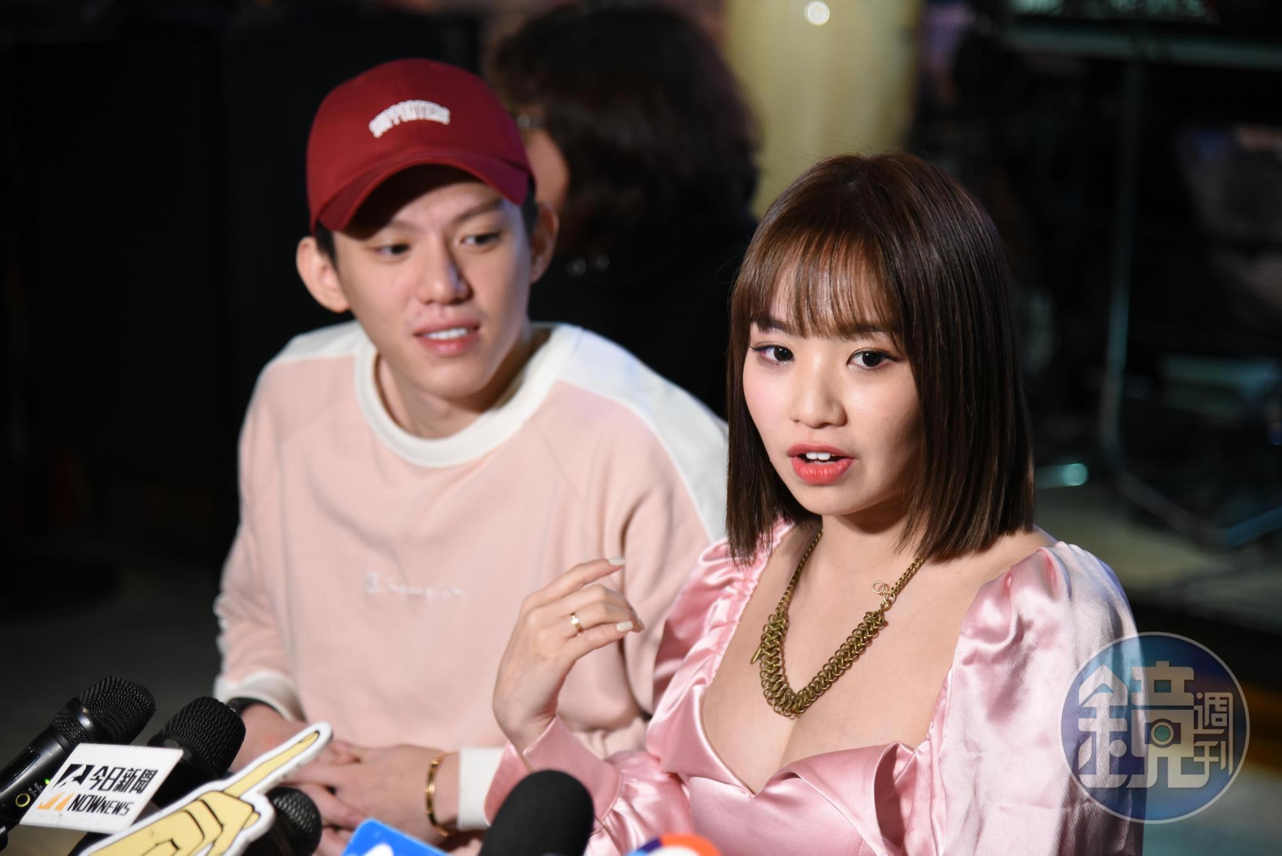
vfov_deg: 13.1
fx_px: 3740
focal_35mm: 105
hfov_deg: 19.4
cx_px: 641
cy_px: 428
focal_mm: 105
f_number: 4
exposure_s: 1/90
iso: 3200
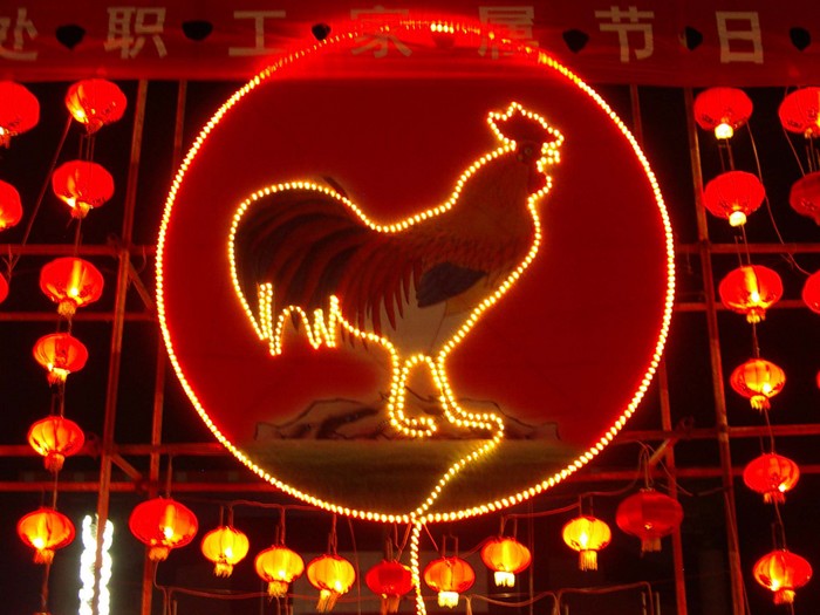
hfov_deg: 36.8
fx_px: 1232
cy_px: 308
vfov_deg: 28.0
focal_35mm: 52
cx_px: 410
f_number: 3
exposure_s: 1/6
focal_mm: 7.8
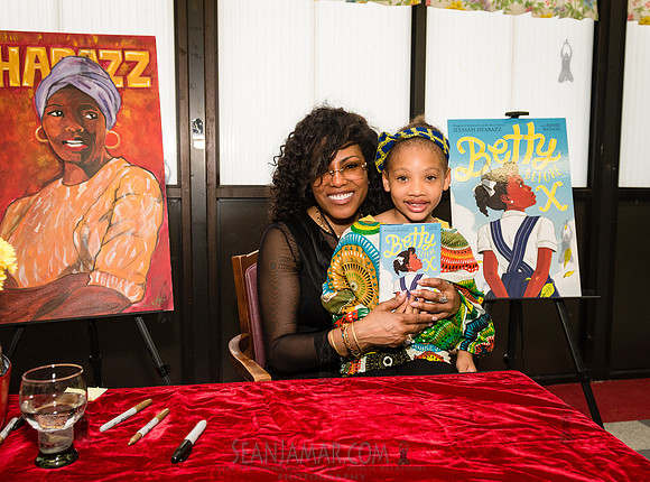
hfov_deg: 53.6
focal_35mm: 34
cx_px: 346
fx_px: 643
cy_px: 245
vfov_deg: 41.1
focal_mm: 24
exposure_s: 1/500
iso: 2000
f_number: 4.5
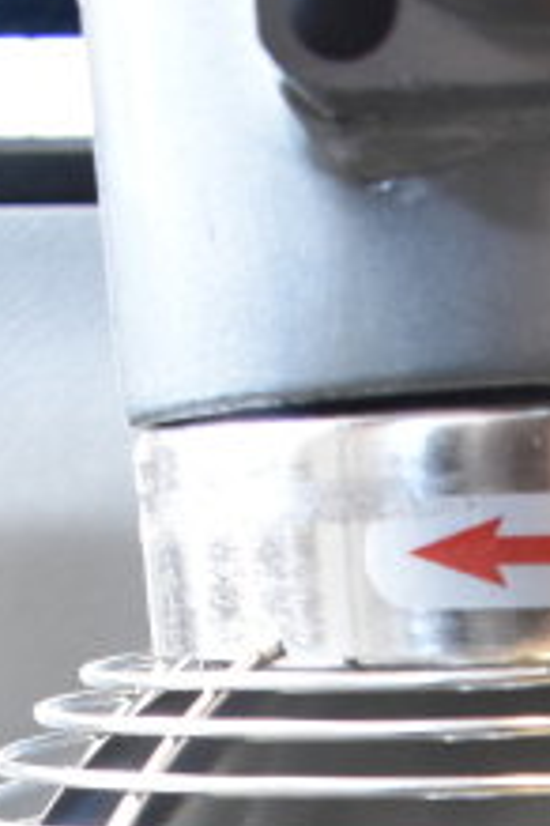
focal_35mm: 113
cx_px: 701
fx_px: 2589
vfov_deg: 15.4
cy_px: 1514
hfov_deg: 11.8
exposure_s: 1/30
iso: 1100
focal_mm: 18
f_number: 3.5
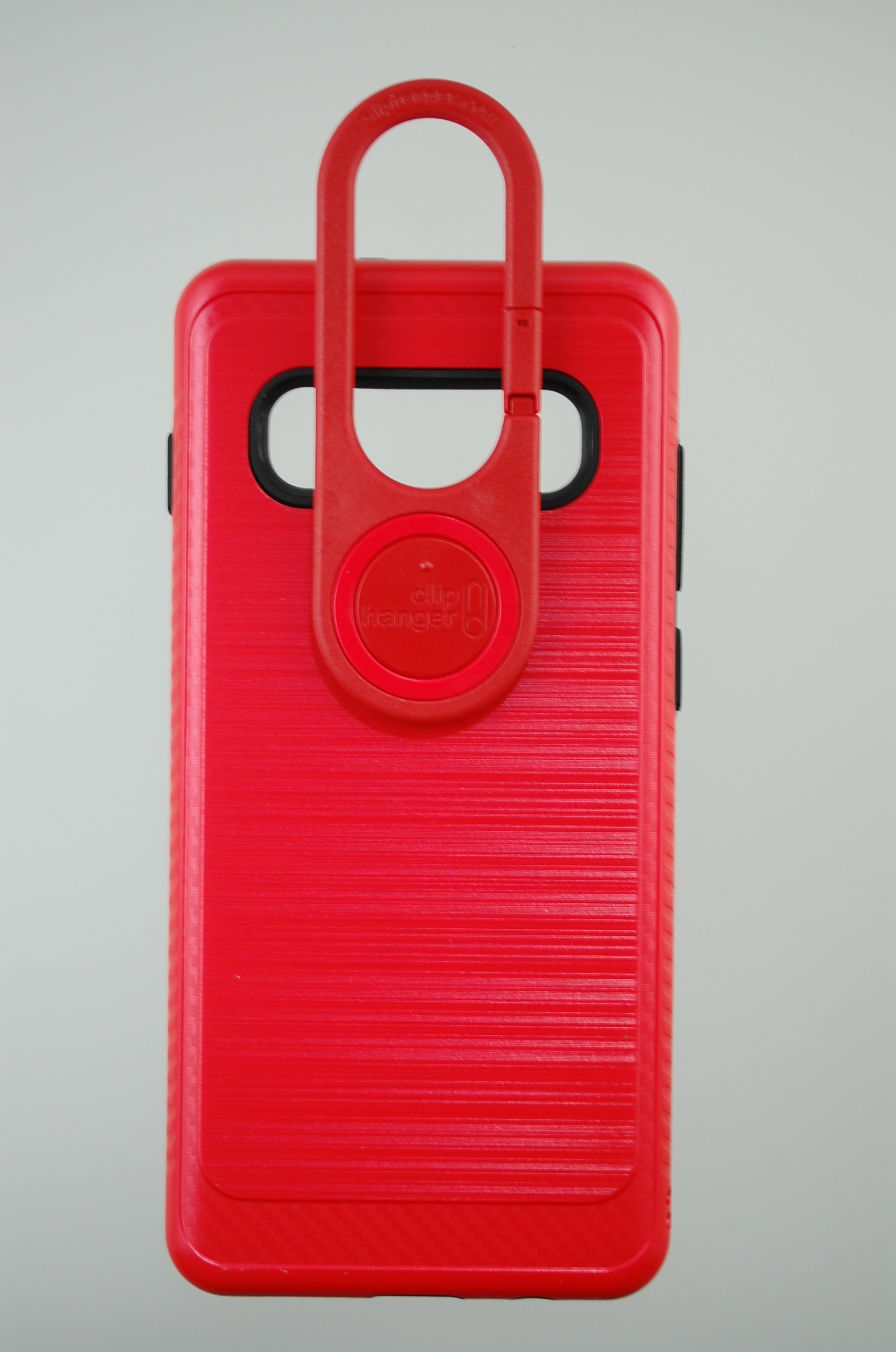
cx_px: 448
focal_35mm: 54
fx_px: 2023
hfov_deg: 25.0
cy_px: 676
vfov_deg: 36.9
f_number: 5.3
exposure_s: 1/30
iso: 450
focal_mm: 36
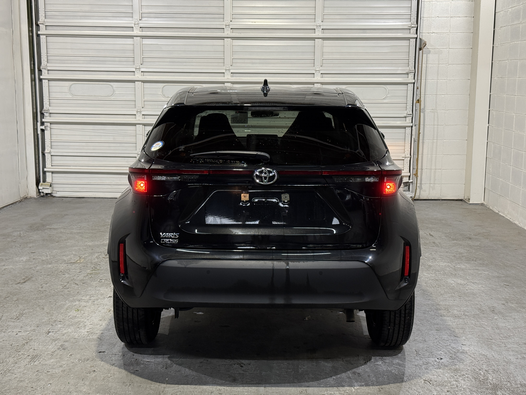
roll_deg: -0.6
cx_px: 263
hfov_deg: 39.7
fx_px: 729
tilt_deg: -8.4
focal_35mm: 48
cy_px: 198
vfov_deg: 30.3
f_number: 1.78
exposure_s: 1/60
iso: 200
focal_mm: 6.76
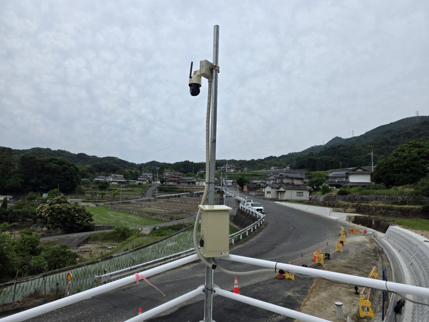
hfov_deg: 73.9
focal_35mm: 23
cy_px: 161
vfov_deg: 58.9
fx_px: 285
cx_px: 214
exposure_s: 1/7944
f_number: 1.7
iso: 64
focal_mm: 6.25
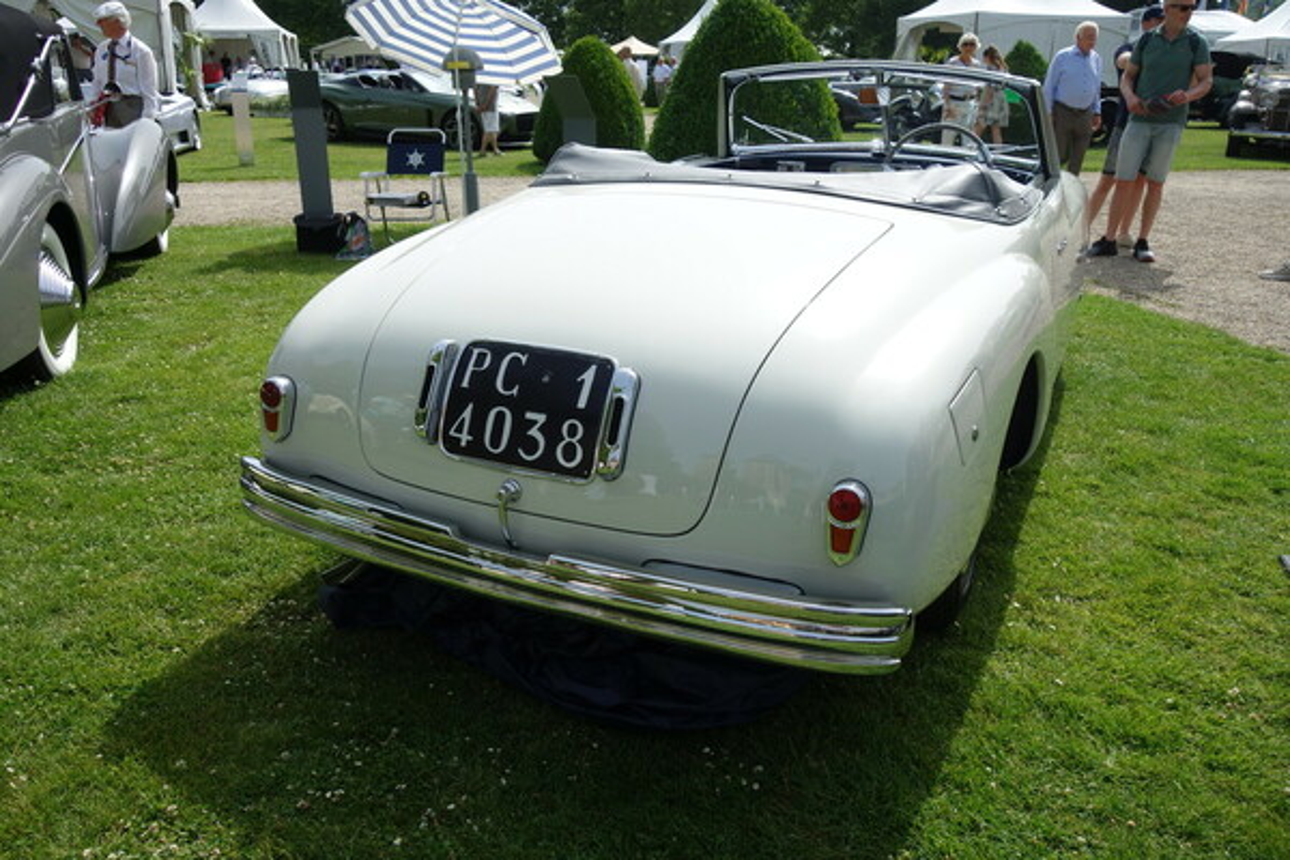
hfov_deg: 65.5
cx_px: 645
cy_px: 430
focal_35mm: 28
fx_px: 1003
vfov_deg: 46.4
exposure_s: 1/400
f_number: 5.6
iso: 125
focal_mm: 10.4
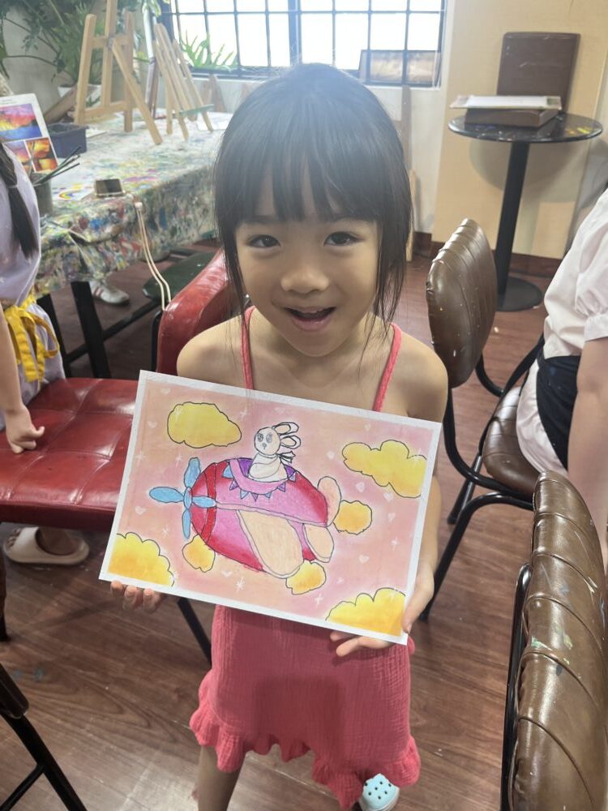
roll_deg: +2.3
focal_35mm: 26
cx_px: 304
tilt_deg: -34.5
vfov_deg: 67.3
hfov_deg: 53.1
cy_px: 406
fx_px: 609
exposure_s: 1/100
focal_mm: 5.1
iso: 100
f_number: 1.6
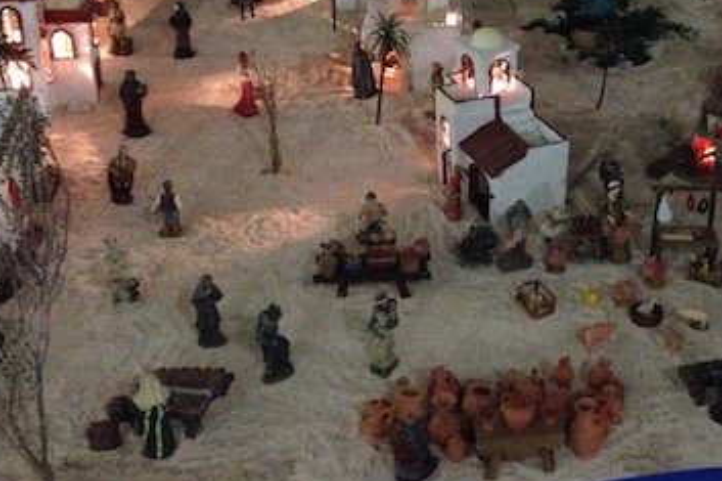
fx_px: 1323
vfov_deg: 20.4
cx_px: 526
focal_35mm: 66
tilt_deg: -25.2
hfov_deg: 30.1
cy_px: 117
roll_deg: -1.2
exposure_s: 1/15
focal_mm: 4.28
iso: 800
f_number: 2.4
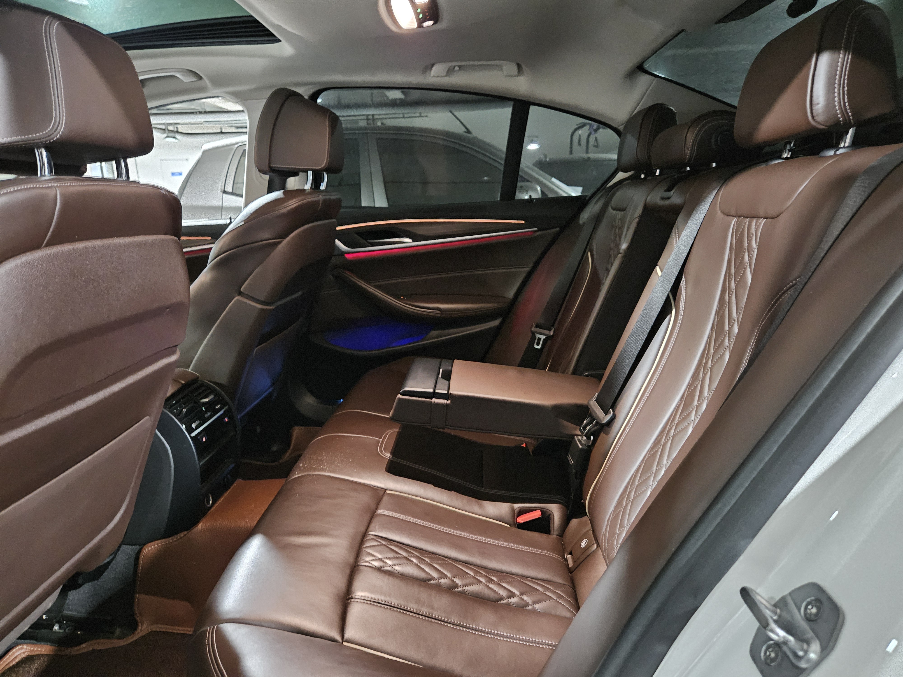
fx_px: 600
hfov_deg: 73.9
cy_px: 338
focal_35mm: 23
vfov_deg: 58.9
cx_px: 452
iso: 2000
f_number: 1.8
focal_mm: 5.4
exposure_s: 1/15
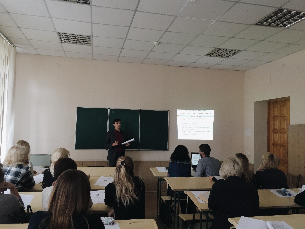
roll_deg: -0.5
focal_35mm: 29
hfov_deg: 61.7
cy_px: 114
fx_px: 256
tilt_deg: +2.2
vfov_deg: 48.2
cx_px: 152
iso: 50
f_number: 2.2
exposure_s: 1/33
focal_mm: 4.15
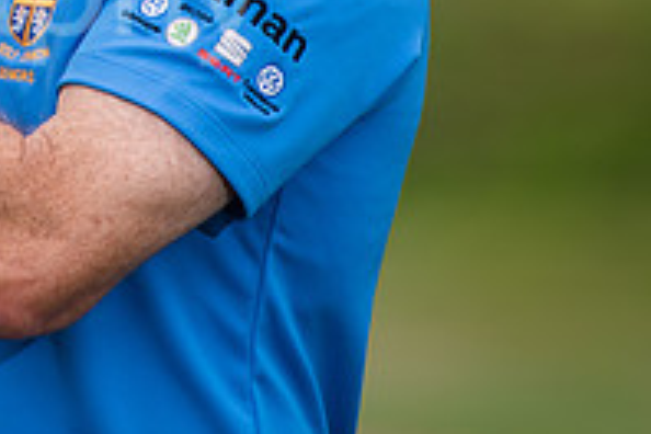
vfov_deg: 1.6
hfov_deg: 2.3
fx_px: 15912
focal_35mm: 880
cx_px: -155
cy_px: -173
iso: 100
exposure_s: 1/250
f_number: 5.6
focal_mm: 300
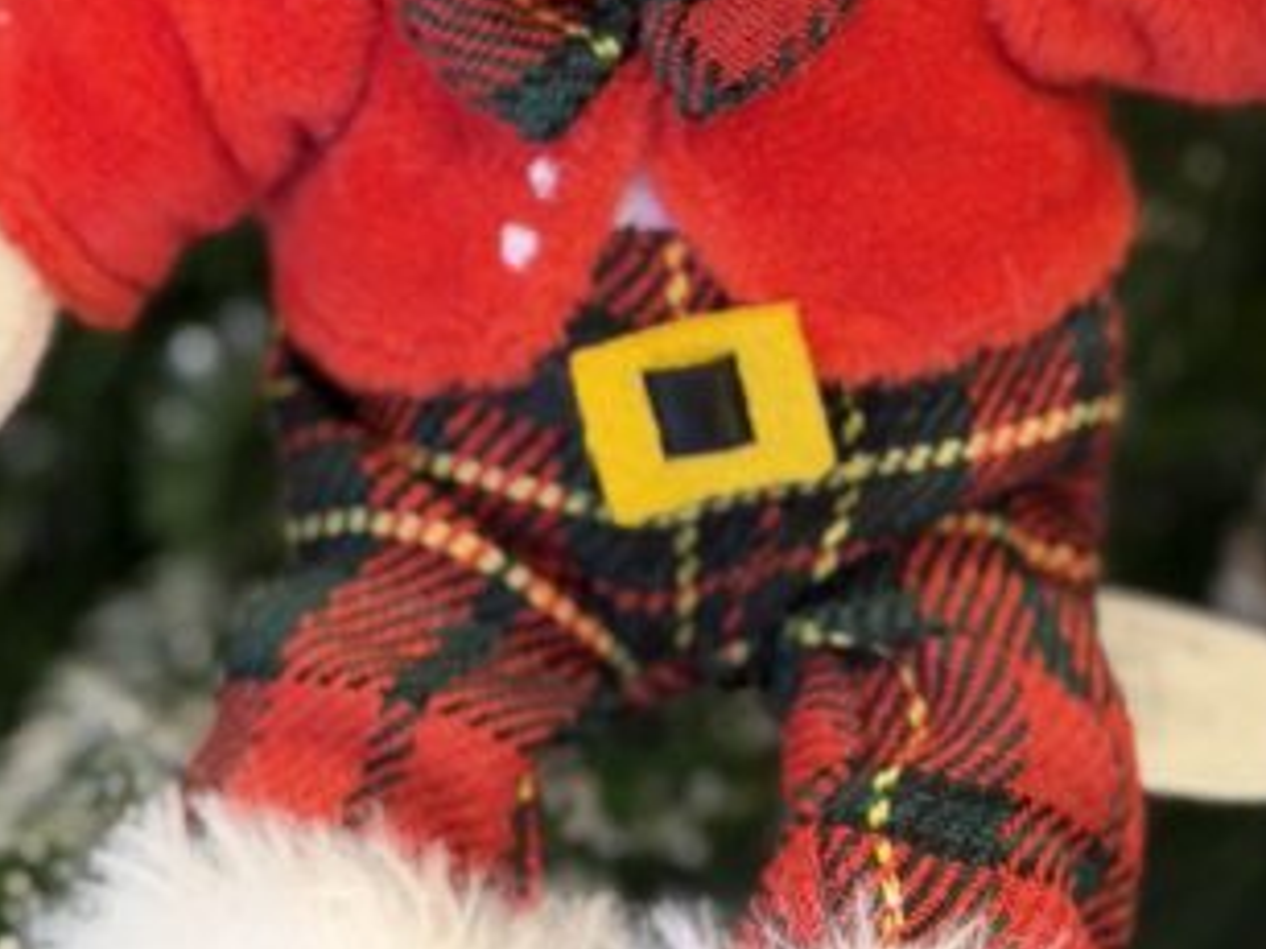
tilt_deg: -33.7
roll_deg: -0.8
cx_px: 647
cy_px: -132
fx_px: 5849
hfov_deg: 12.4
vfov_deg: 9.2
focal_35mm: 160
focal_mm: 6.76
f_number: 1.78
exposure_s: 1/60
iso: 100
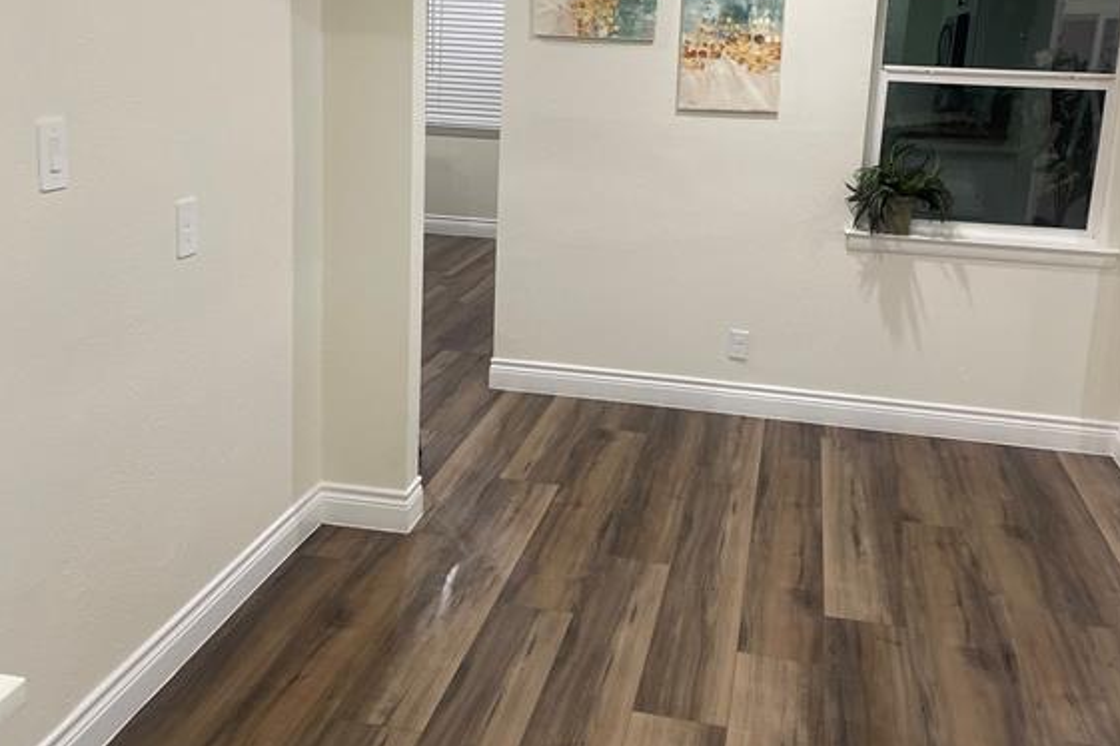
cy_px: 255
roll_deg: -2.2
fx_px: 1151
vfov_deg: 35.6
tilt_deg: -11.5
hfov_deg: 51.9
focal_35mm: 37
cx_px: 557
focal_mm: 4.2
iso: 160
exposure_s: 1/60
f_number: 1.6
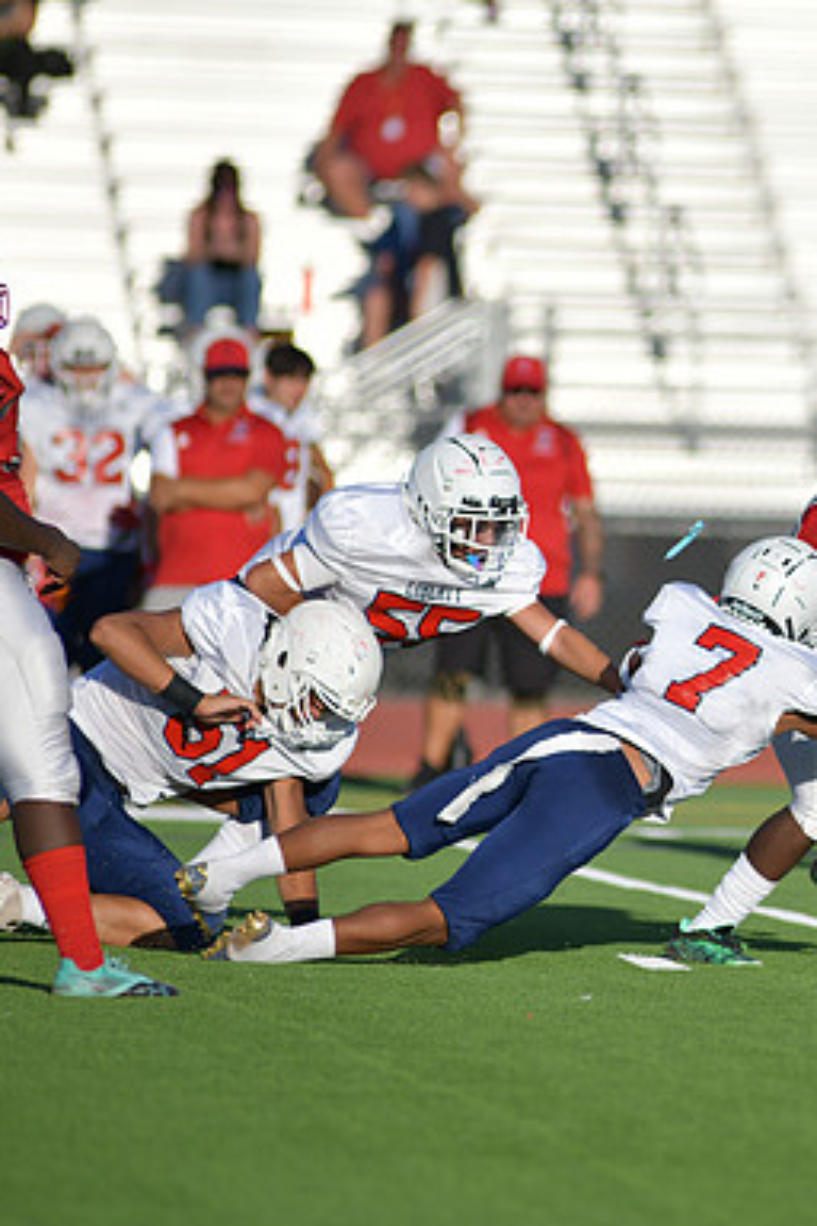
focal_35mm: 453
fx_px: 15420
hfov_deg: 3.0
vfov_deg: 4.6
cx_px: 827
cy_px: 615
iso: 64
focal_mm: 300
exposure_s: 1/2000
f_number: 3.5
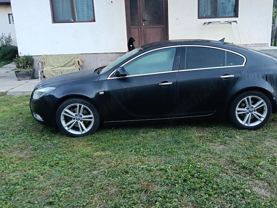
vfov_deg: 44.2
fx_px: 256
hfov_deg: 56.5
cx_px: 162
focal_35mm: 32
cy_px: 102
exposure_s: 1/33.3
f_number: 1.8
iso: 80
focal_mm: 3.98
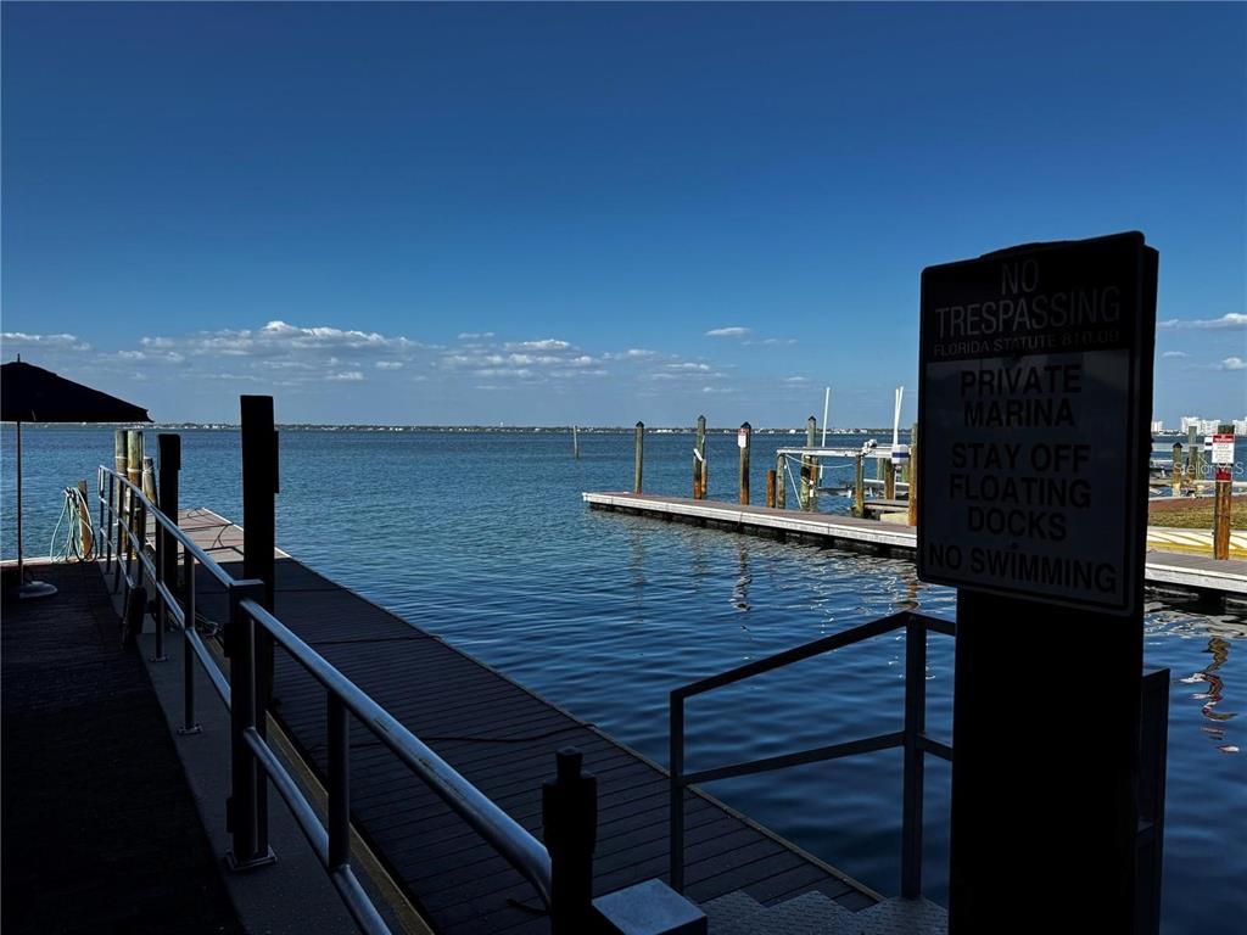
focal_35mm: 24
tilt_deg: -3.0
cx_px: 624
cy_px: 468
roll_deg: -1.5
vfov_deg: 56.8
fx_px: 865
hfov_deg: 71.6
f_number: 1.78
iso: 80
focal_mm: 6.76
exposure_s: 1/4608
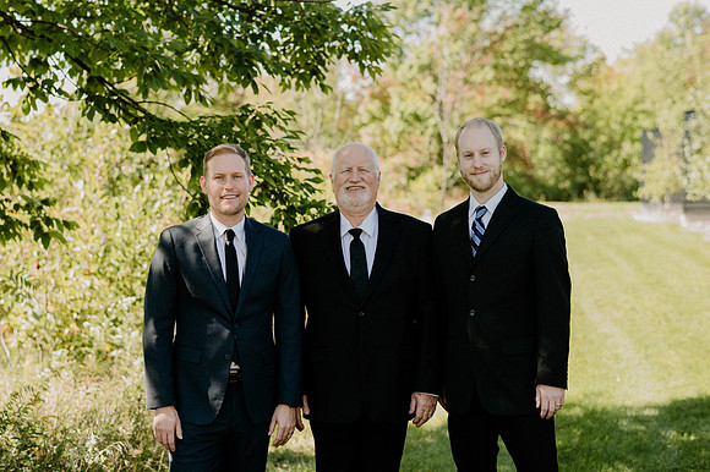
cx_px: 323
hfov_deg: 31.0
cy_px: 259
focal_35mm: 65
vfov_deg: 20.9
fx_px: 1278
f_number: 3.2
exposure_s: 1/640
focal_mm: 58
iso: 400
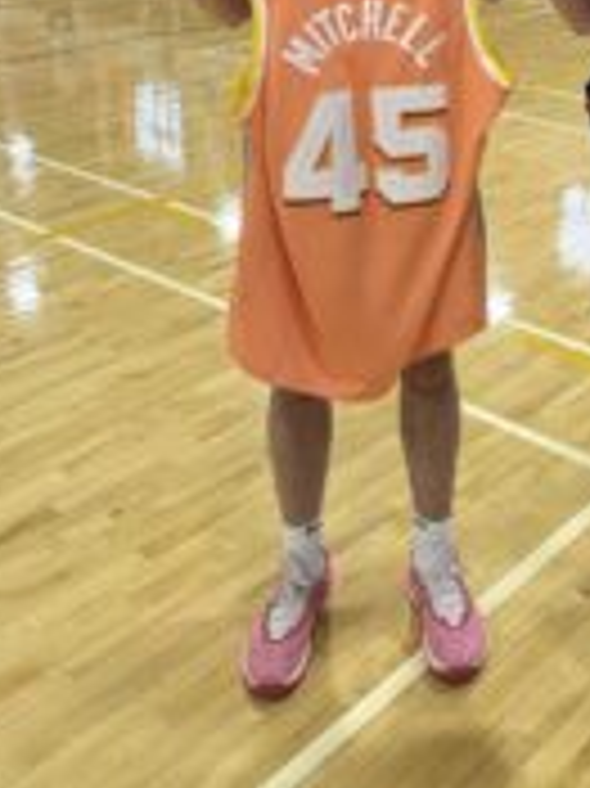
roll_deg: -1.8
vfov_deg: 35.9
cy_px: 5
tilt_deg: -9.1
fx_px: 1092
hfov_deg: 28.8
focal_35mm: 48
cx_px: 556
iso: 200
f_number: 1.78
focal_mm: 6.86
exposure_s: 1/120
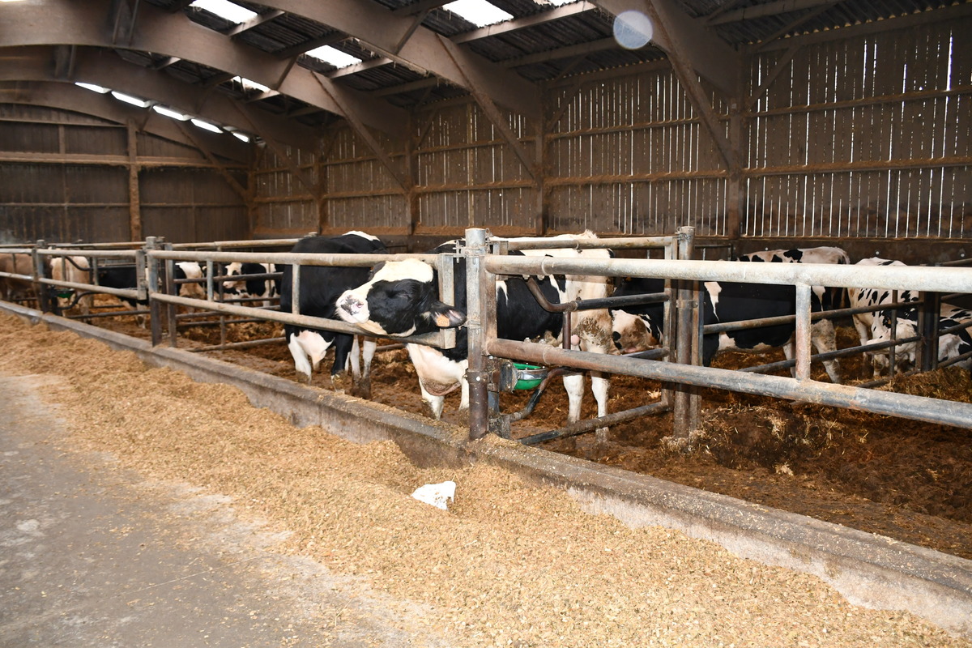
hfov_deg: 61.9
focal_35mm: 30
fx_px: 810
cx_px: 486
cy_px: 324
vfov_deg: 43.6
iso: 1400
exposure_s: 1/60
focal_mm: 20
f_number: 3.5
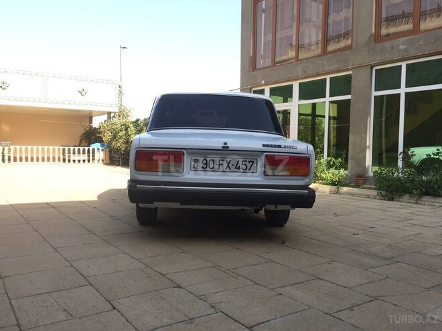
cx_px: 221
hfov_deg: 61.7
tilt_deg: -1.2
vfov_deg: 48.2
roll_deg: -1.1
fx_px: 370
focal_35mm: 29
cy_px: 166
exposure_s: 1/578
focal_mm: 4.15
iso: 32
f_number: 2.2
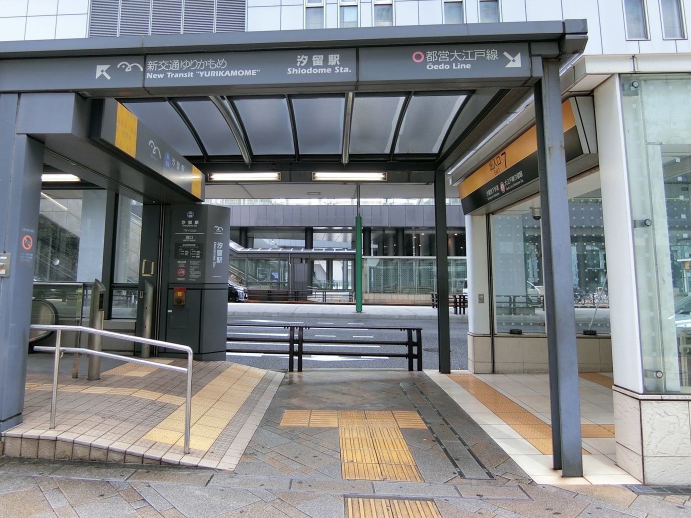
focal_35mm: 22
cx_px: 300
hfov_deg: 76.0
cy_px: 231
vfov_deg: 60.9
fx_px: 439
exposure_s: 1/125
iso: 80
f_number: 2.7
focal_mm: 4.06
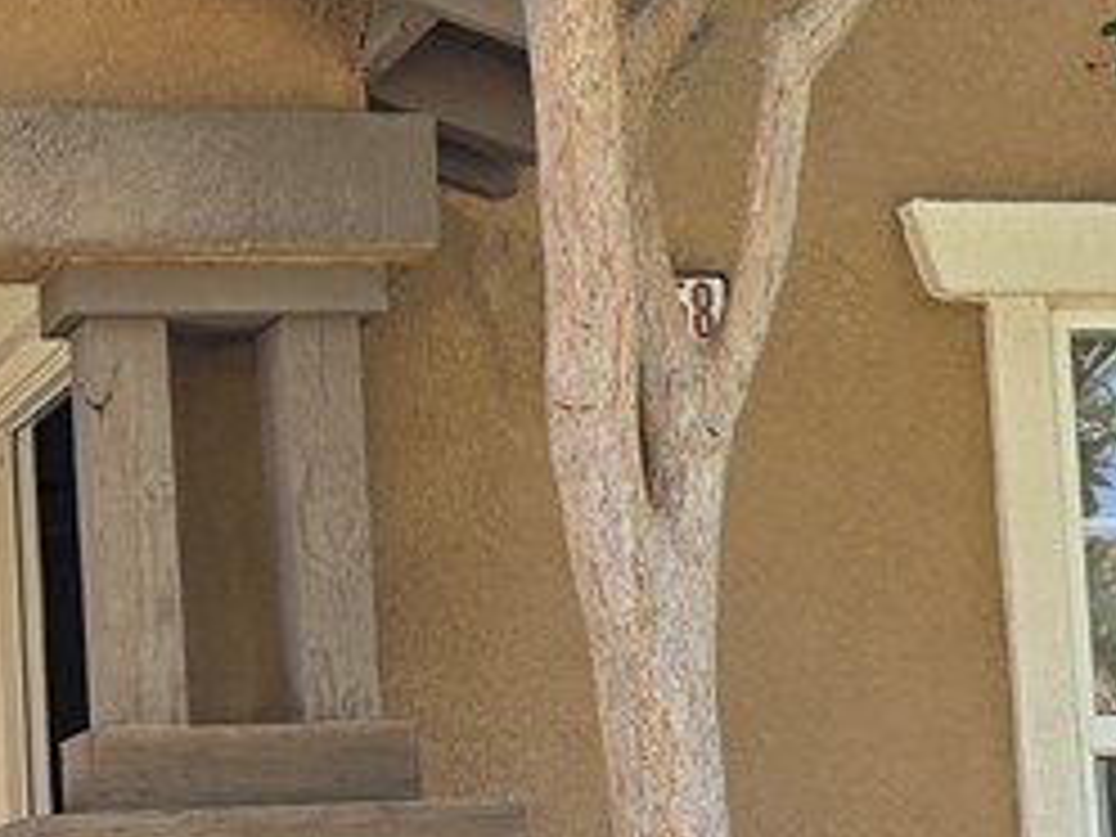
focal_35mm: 95
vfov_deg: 15.3
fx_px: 3063
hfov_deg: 20.3
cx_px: 117
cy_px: 846
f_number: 1.7
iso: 12
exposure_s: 1/122
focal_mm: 6.3
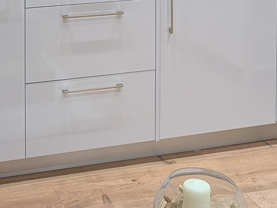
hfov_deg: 21.9
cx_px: 0
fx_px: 689
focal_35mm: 86
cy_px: -151
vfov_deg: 15.2
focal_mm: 6.9
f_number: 1.68
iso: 21
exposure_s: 1/139
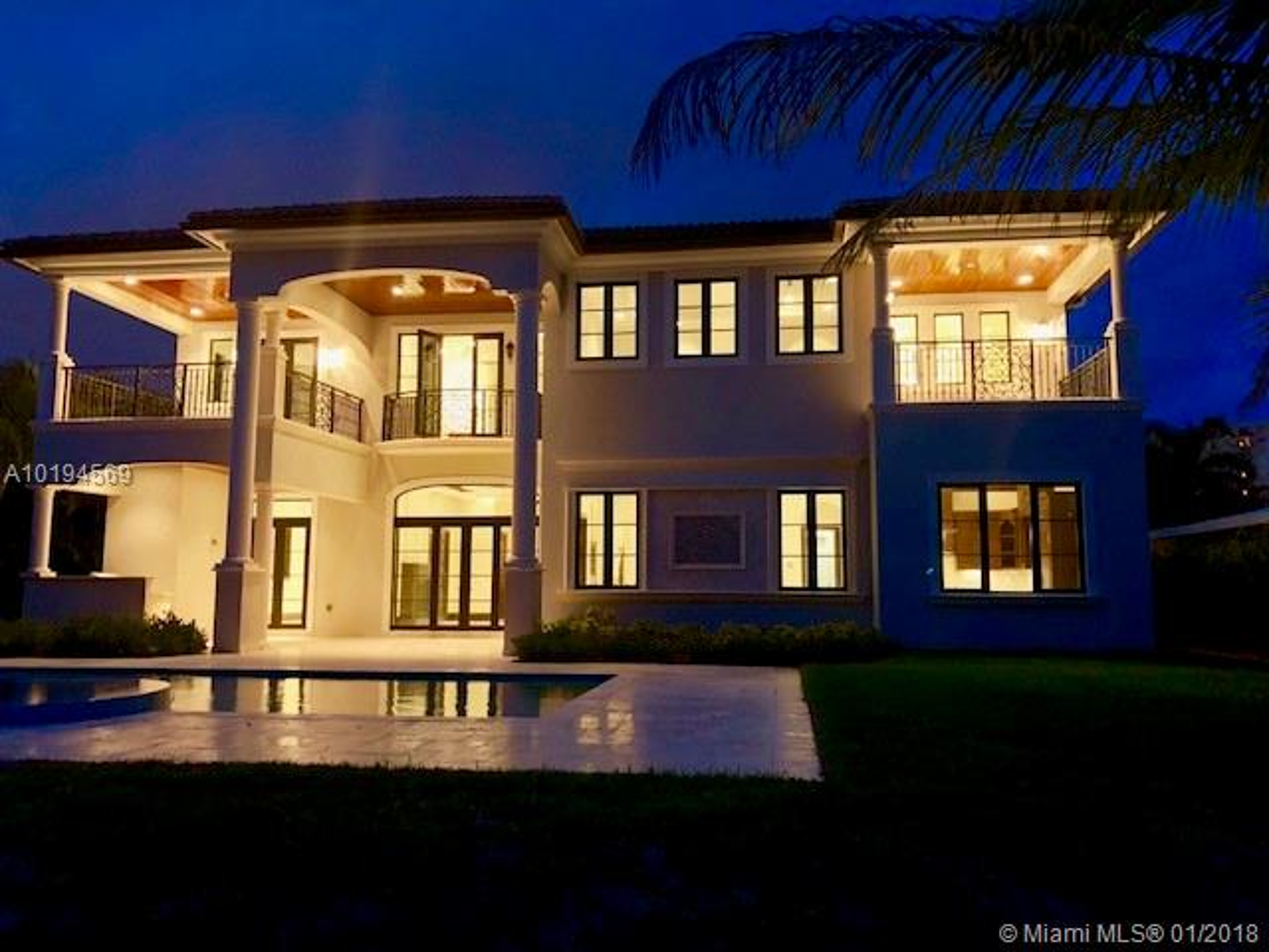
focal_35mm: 29
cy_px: 476
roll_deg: +0.2
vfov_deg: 48.2
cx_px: 634
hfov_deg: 61.7
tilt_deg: +7.7
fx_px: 1063
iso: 500
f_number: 1.8
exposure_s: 1/30
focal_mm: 3.99
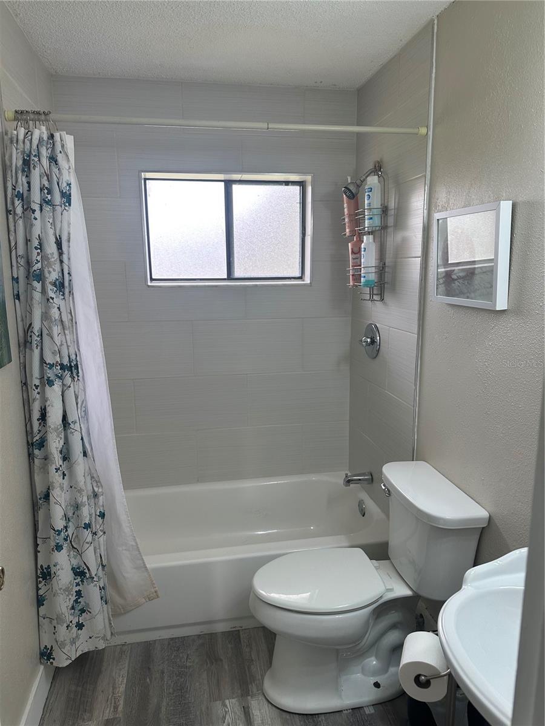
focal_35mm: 24
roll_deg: -0.8
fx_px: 504
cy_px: 363
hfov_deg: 56.8
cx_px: 272
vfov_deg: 71.6
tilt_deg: -10.8
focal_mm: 6.86
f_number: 1.78
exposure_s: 1/159
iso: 100
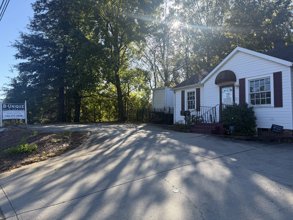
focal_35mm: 24
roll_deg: -1.0
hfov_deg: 71.6
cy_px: 110
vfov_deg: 56.8
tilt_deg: +2.5
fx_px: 203
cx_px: 146
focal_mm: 6.76
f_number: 1.78
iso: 100
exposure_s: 1/1770
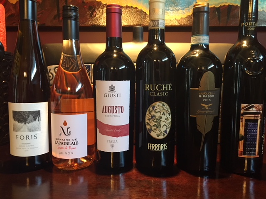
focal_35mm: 29
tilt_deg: -6.1
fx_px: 223
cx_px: 133
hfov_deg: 61.7
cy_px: 100
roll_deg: +0.0
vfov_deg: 48.2
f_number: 2.2
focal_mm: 4.15
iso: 200
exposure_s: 1/20
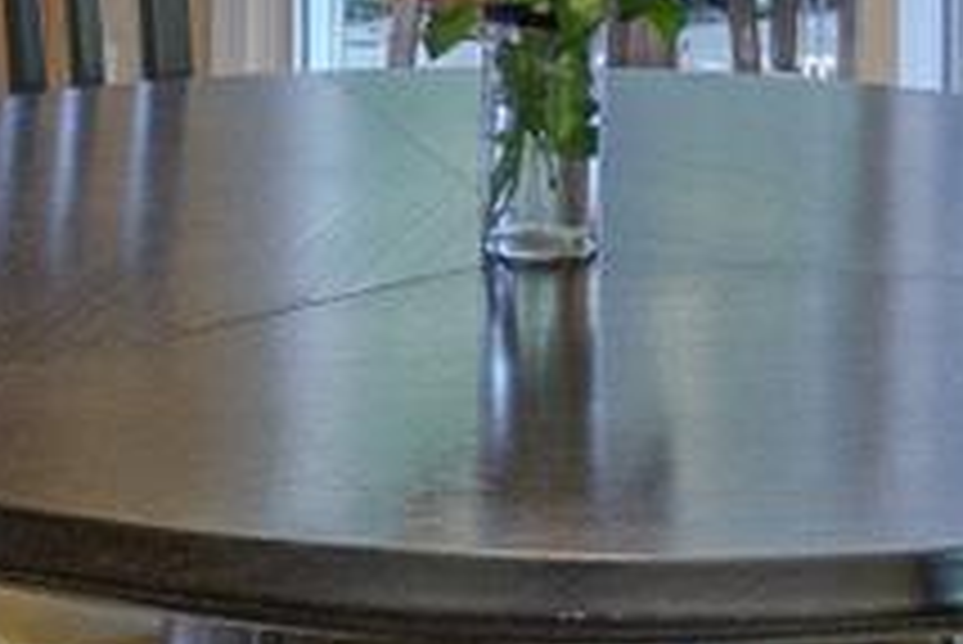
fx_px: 3373
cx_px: 540
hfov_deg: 16.2
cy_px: -284
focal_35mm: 126
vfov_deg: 10.6
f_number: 5
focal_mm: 12
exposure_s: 1/10
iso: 200
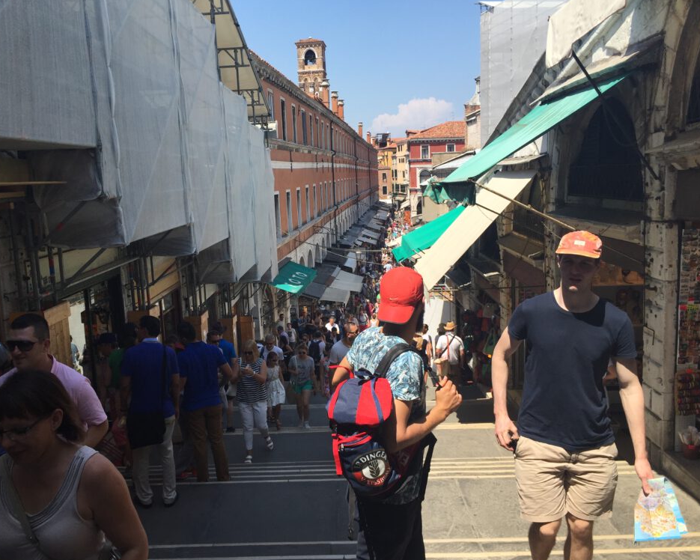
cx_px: 325
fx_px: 642
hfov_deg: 57.1
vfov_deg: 47.1
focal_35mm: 31
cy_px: 283
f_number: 2.2
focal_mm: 4.15
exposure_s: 1/1582
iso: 32
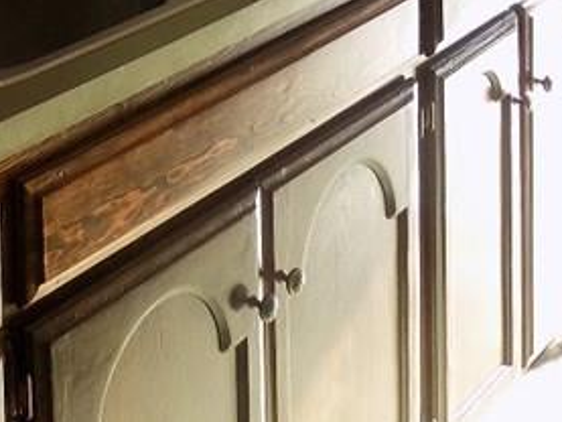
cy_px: -268
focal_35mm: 85
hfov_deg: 22.1
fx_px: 1381
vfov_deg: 15.6
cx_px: -6
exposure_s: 1/100
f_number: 3.1
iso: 80
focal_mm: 4
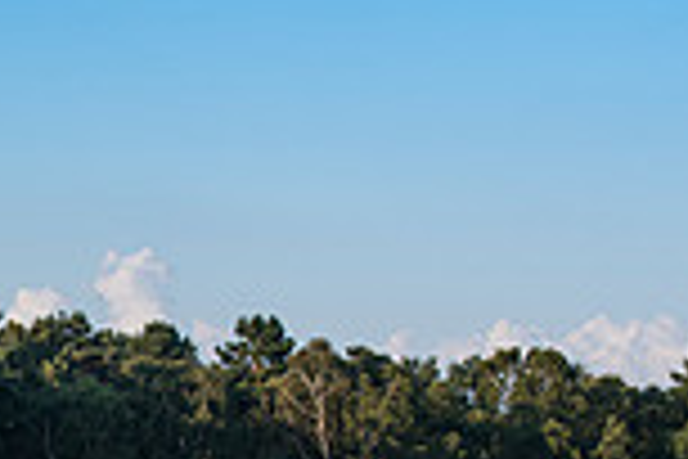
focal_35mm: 265
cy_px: 794
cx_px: -459
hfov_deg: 7.6
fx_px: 5064
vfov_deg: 5.1
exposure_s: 1/500
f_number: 7.1
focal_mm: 70
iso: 200
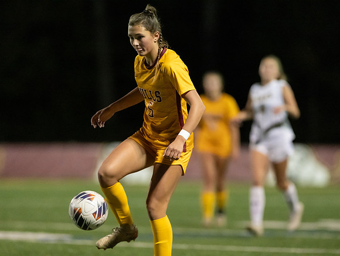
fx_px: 3202
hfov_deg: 6.1
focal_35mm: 325
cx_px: 170
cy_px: 128
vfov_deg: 4.6
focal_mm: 300
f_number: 2.8
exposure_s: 1/1000
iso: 16000
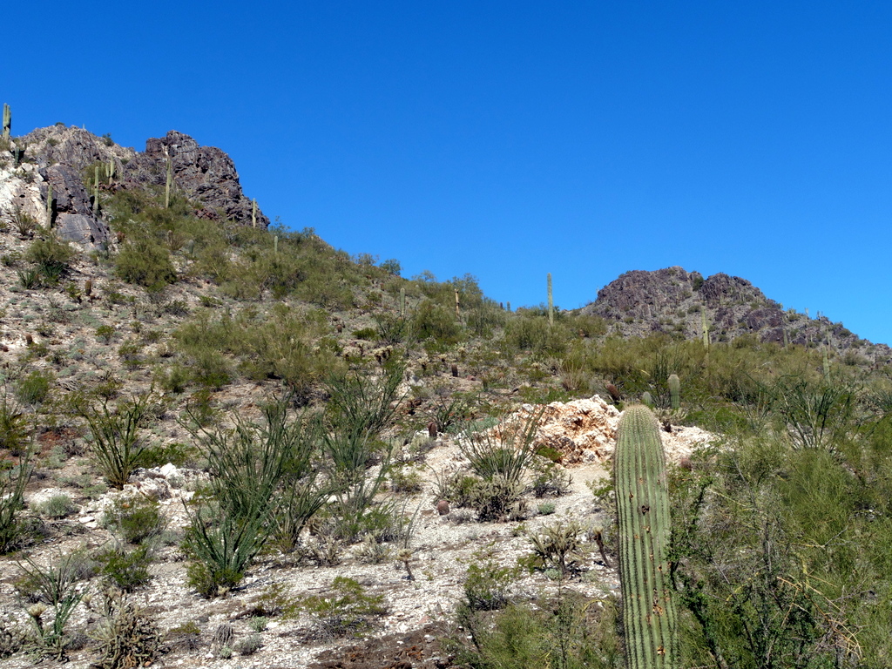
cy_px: 334
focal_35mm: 44
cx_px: 446
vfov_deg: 32.9
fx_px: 1134
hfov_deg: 42.9
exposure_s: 1/250
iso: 200
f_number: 11
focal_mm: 22
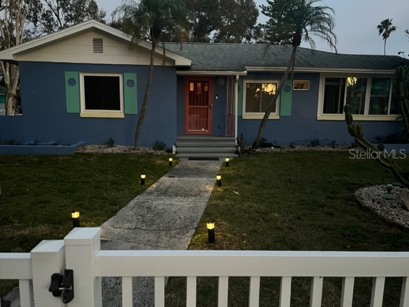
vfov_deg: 53.1
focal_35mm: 26
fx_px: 307
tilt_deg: -9.0
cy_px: 154
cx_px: 204
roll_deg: -1.0
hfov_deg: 67.3
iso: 1000
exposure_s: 1/30
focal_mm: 5.7
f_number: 1.5
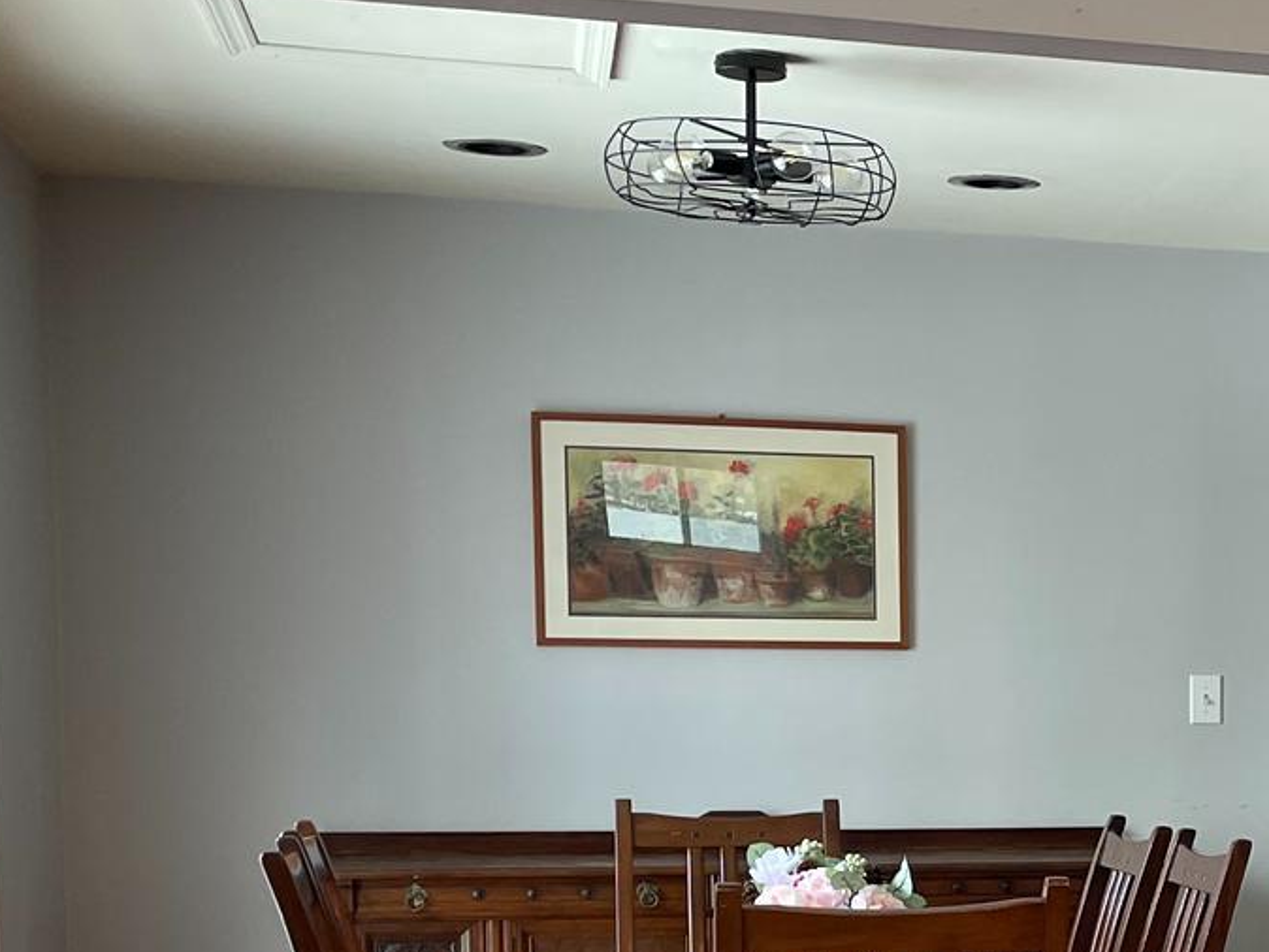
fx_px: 2897
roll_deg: -0.2
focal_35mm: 79
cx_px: 1570
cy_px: 920
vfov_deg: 18.3
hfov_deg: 22.5
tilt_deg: -4.7
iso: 80
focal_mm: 4.2
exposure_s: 1/60
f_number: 1.6
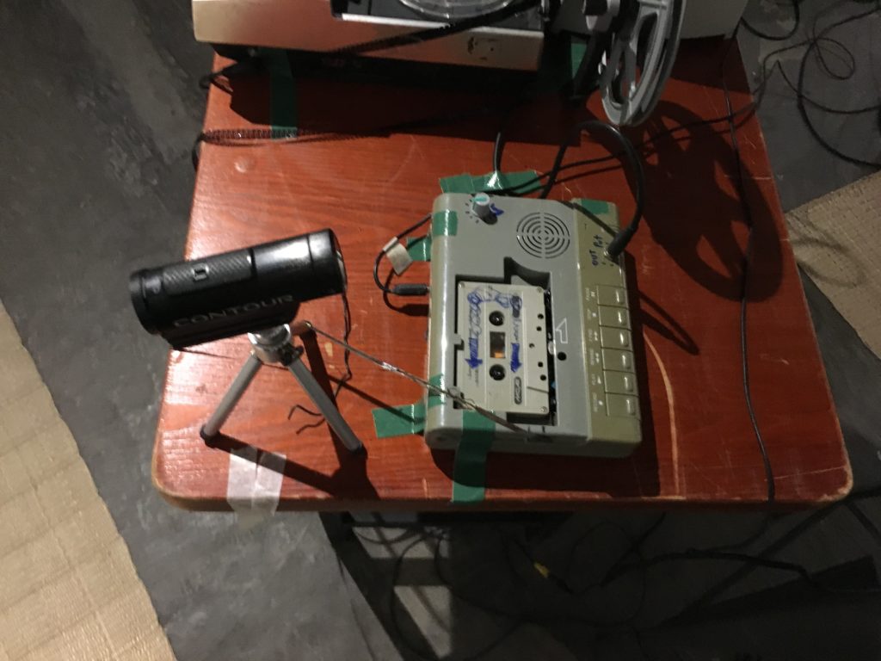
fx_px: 738
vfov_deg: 48.2
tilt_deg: -63.9
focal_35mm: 29
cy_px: 330
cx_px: 440
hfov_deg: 61.7
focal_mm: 4.15
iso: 500
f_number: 2.2
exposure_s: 1/17
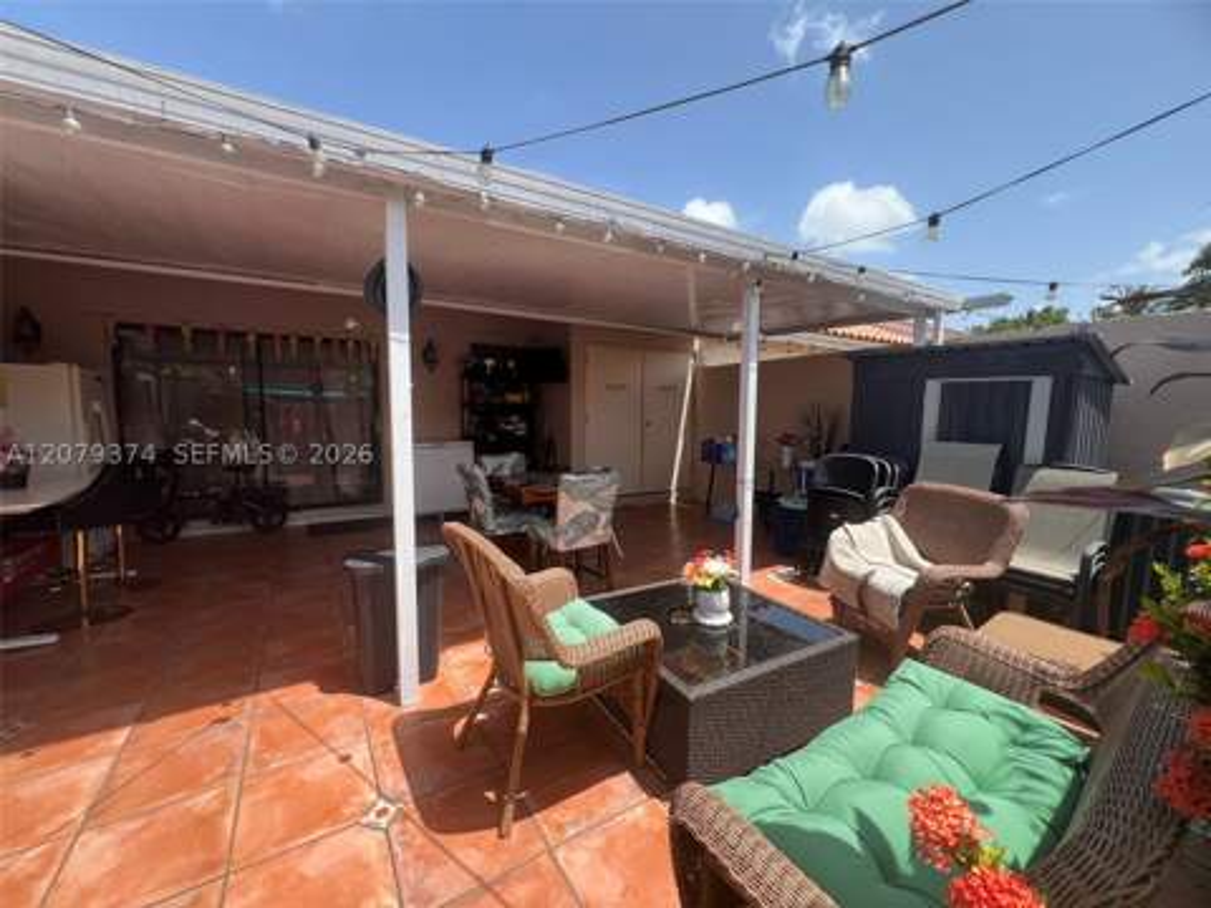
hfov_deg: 106.2
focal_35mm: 13
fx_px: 455
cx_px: 606
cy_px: 454
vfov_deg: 89.9
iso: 32
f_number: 1.8
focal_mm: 1.57
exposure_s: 1/477
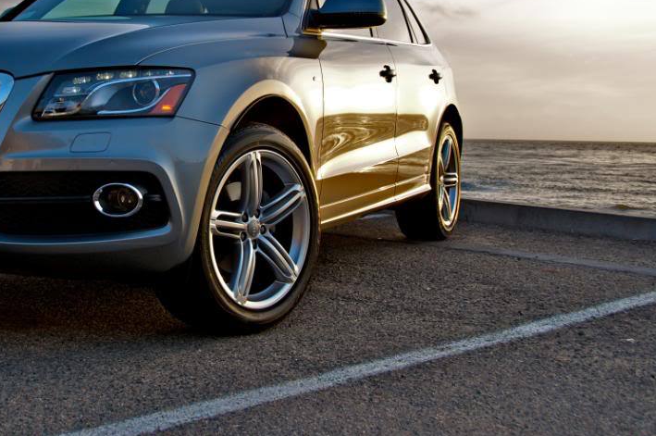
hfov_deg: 37.7
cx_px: 200
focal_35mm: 52
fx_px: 946
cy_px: 124
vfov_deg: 25.7
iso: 200
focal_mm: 24
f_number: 5
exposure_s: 1/200
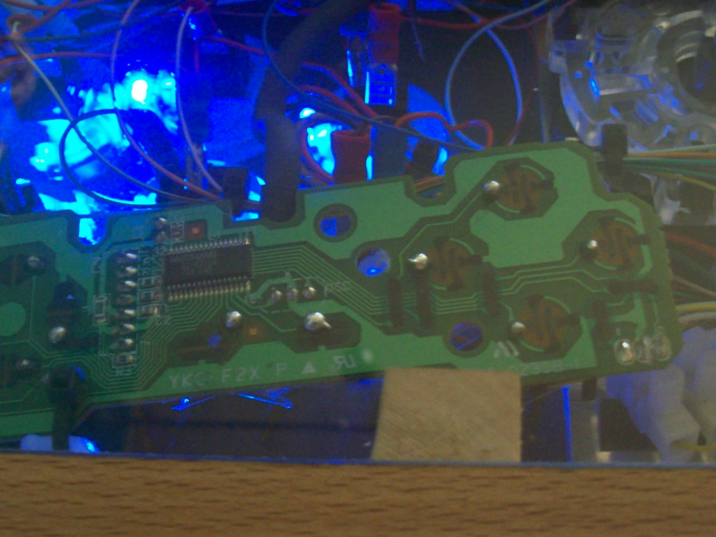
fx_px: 993
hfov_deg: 39.5
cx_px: 289
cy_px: 309
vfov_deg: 30.2
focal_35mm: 48
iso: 200
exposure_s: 1/11.3
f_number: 2.7
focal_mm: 6
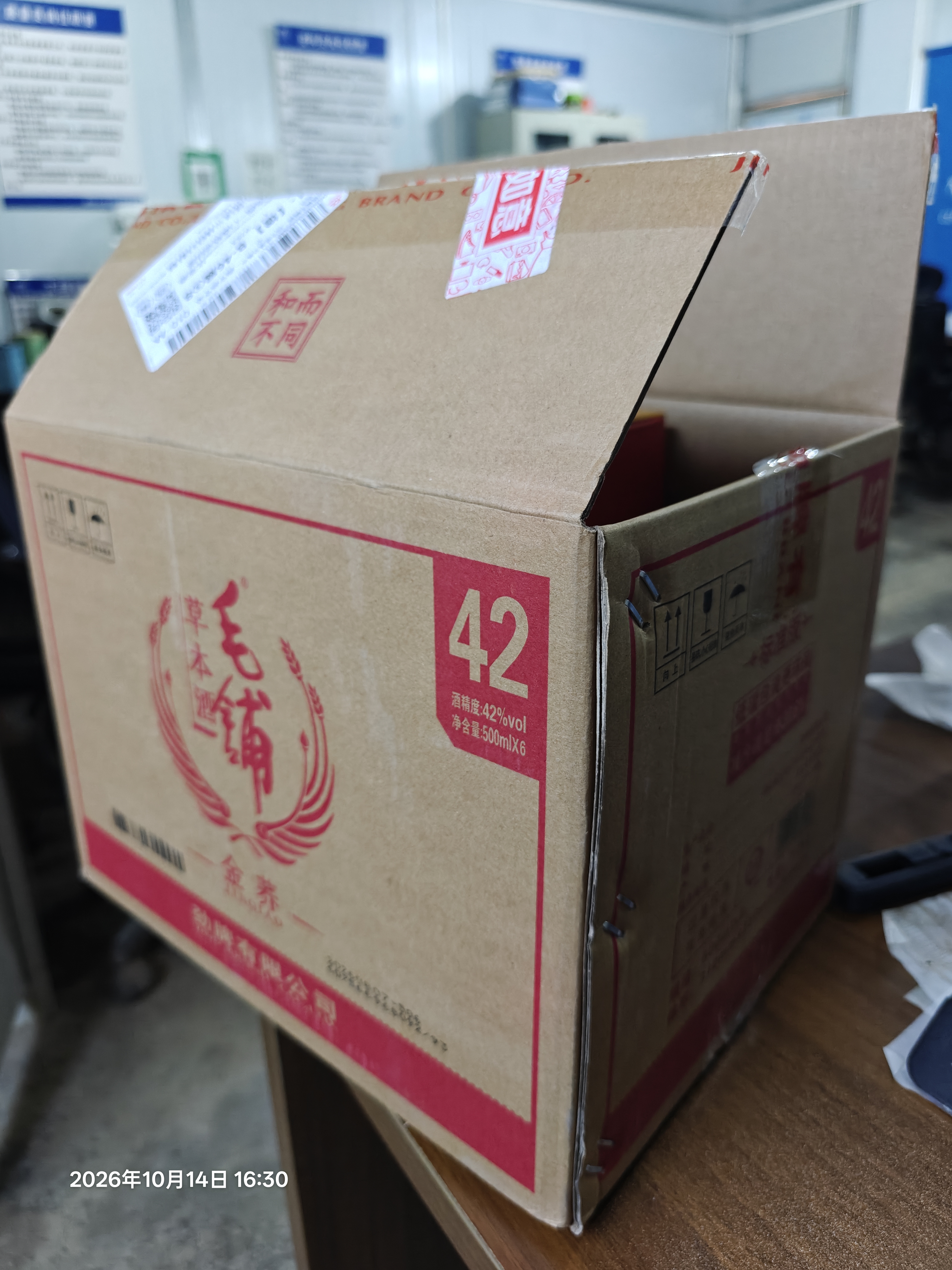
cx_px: 476
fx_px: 843
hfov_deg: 58.9
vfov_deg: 73.9
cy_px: 635
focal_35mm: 23
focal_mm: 6.06
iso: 800
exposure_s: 1/100
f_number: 1.6
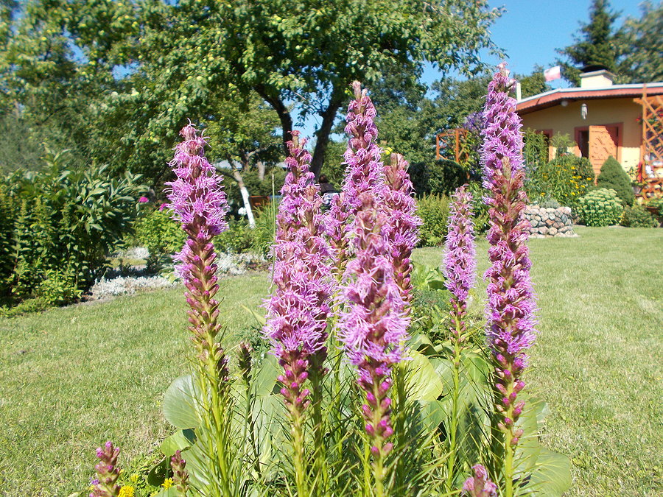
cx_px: 332
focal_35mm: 30
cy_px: 248
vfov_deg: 46.8
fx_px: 575
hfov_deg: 60.0
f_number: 8.6
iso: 80
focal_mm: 5.3
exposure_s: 1/80
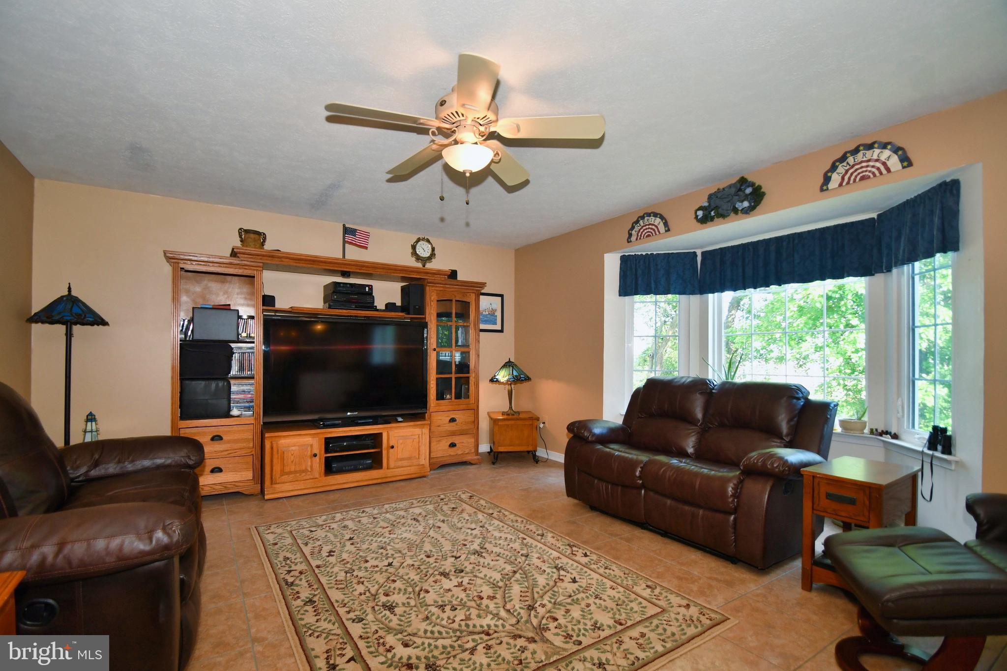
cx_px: 504
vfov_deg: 72.0
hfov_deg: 95.0
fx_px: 461
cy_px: 336
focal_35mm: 16
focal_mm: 11
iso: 400
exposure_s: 1/125
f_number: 3.5
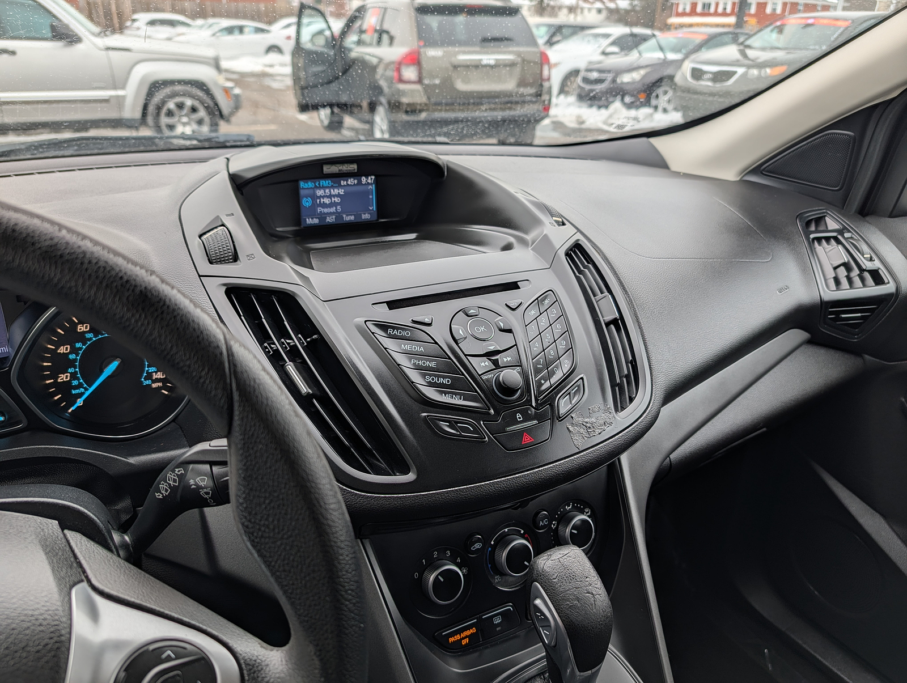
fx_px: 630
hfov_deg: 71.5
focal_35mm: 24
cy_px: 342
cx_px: 454
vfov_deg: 56.9
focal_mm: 6.9
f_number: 1.68
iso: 19
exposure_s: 1/159
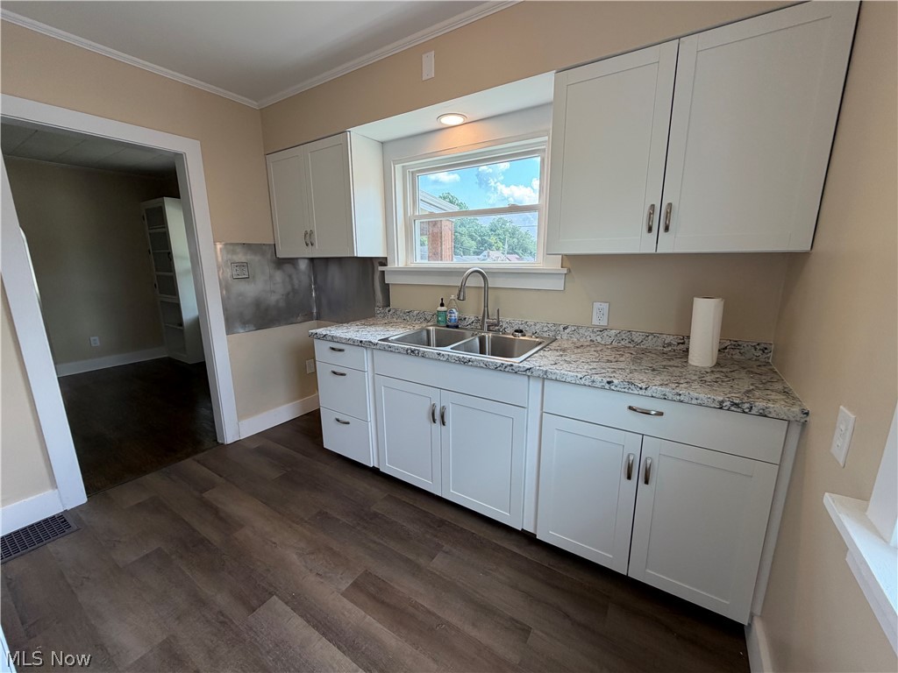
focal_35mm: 14
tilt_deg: -11.1
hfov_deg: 102.1
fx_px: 363
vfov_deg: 85.7
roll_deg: +1.0
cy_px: 336
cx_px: 449
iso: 100
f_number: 2.2
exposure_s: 1/114
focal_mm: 2.22
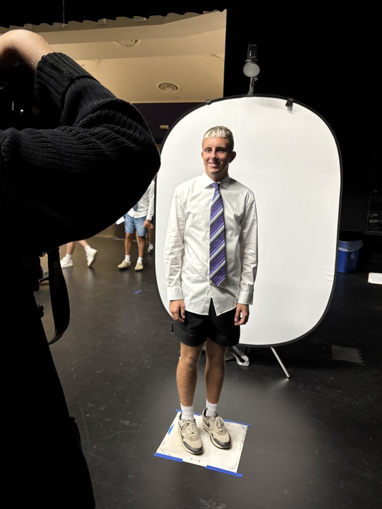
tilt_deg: -10.9
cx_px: 171
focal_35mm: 29
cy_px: 245
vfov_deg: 61.6
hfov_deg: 48.2
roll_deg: -1.5
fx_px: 427
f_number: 1.6
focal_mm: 5.96
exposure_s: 1/40
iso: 400
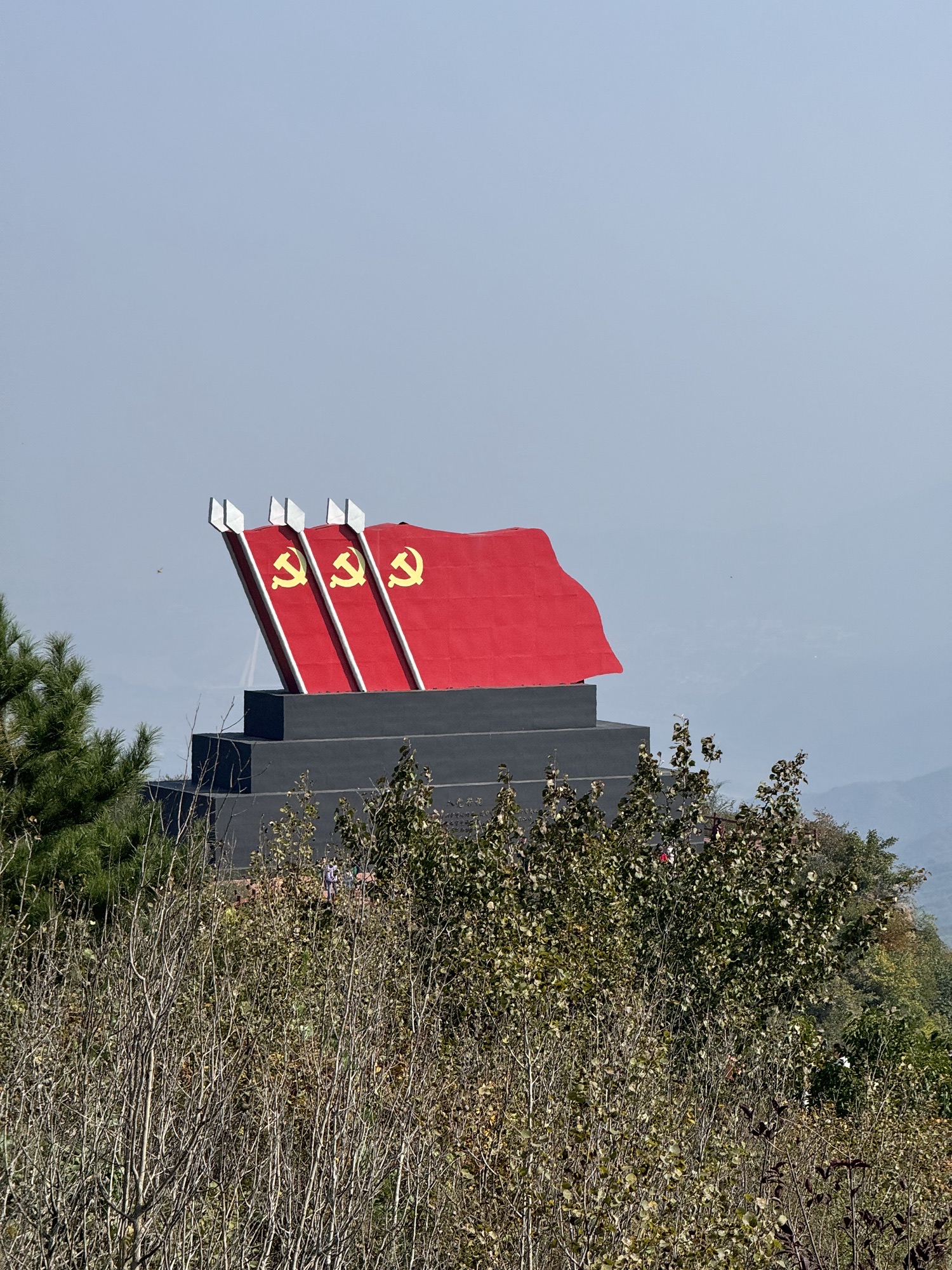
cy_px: 635
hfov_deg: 12.3
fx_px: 4400
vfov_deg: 16.4
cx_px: 476
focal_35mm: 120
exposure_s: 1/1422
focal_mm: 15.66
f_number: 2.8
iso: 50
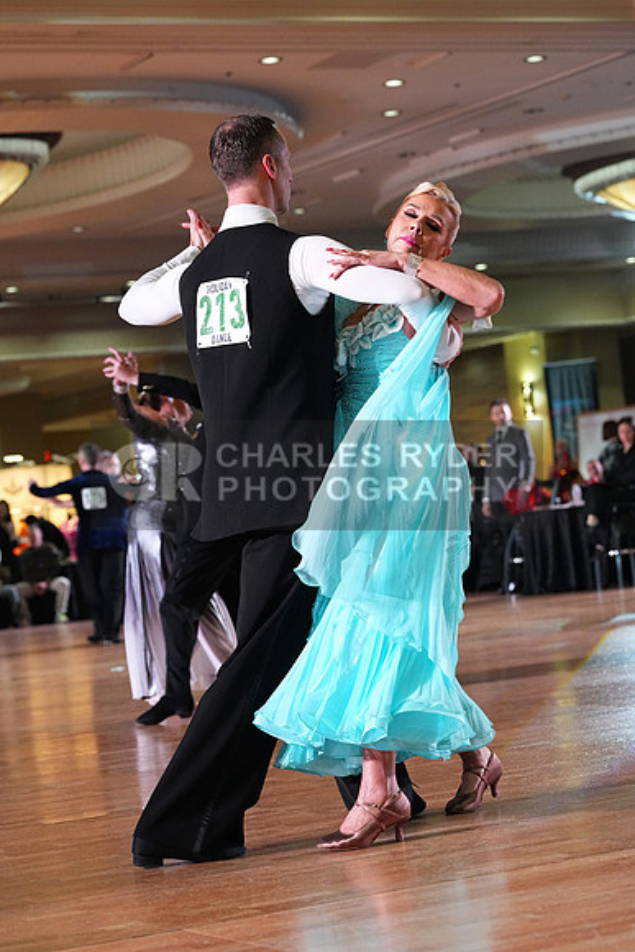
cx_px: 318
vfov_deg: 21.7
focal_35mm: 94
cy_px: 476
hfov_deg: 14.6
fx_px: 2485
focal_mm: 94
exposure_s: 1/400
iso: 6400
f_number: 5
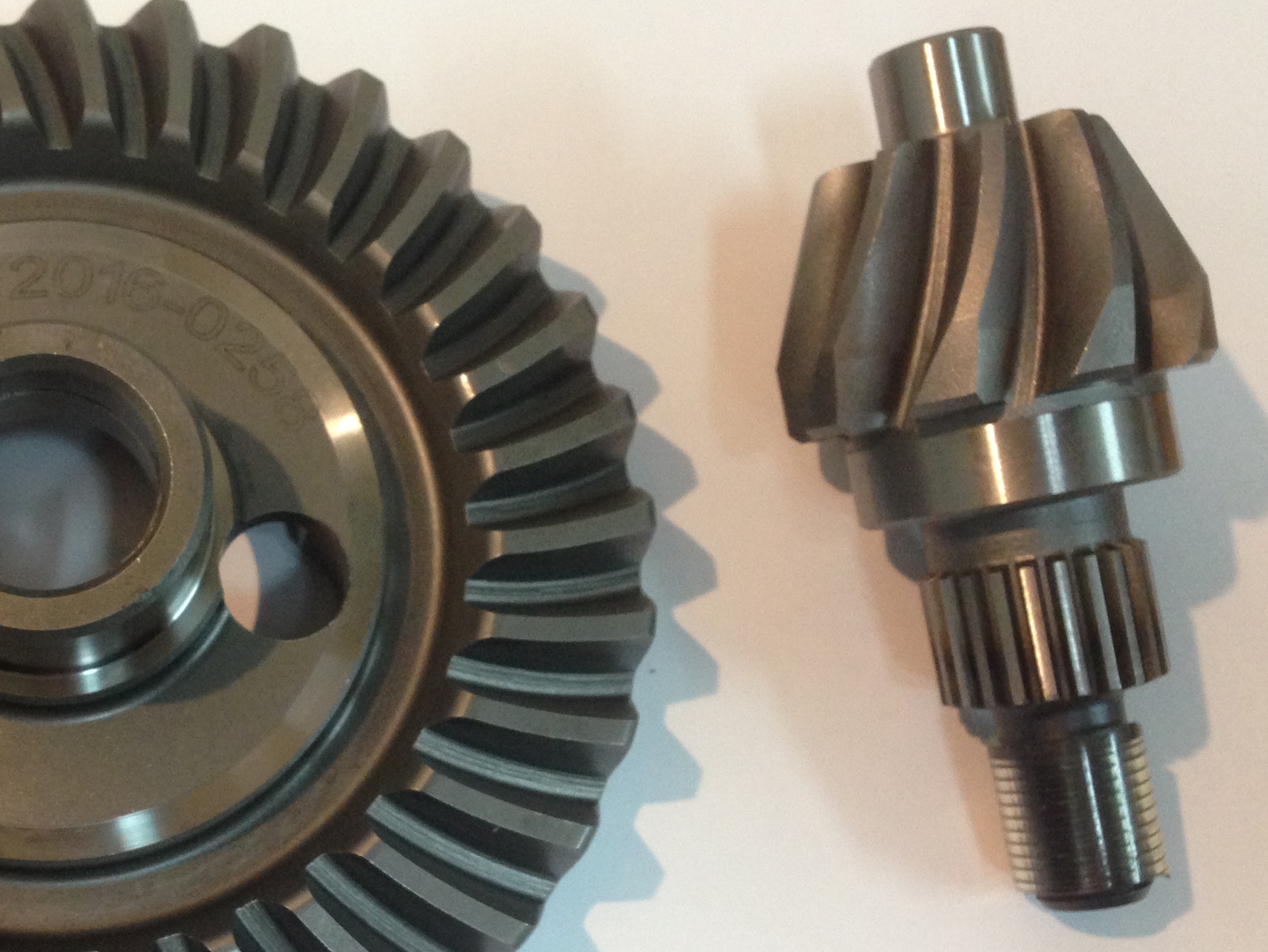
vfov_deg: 26.5
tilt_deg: -75.2
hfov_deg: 33.9
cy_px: 607
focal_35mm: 55
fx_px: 2015
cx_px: 246
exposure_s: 1/20
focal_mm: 4.12
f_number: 2.4
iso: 200
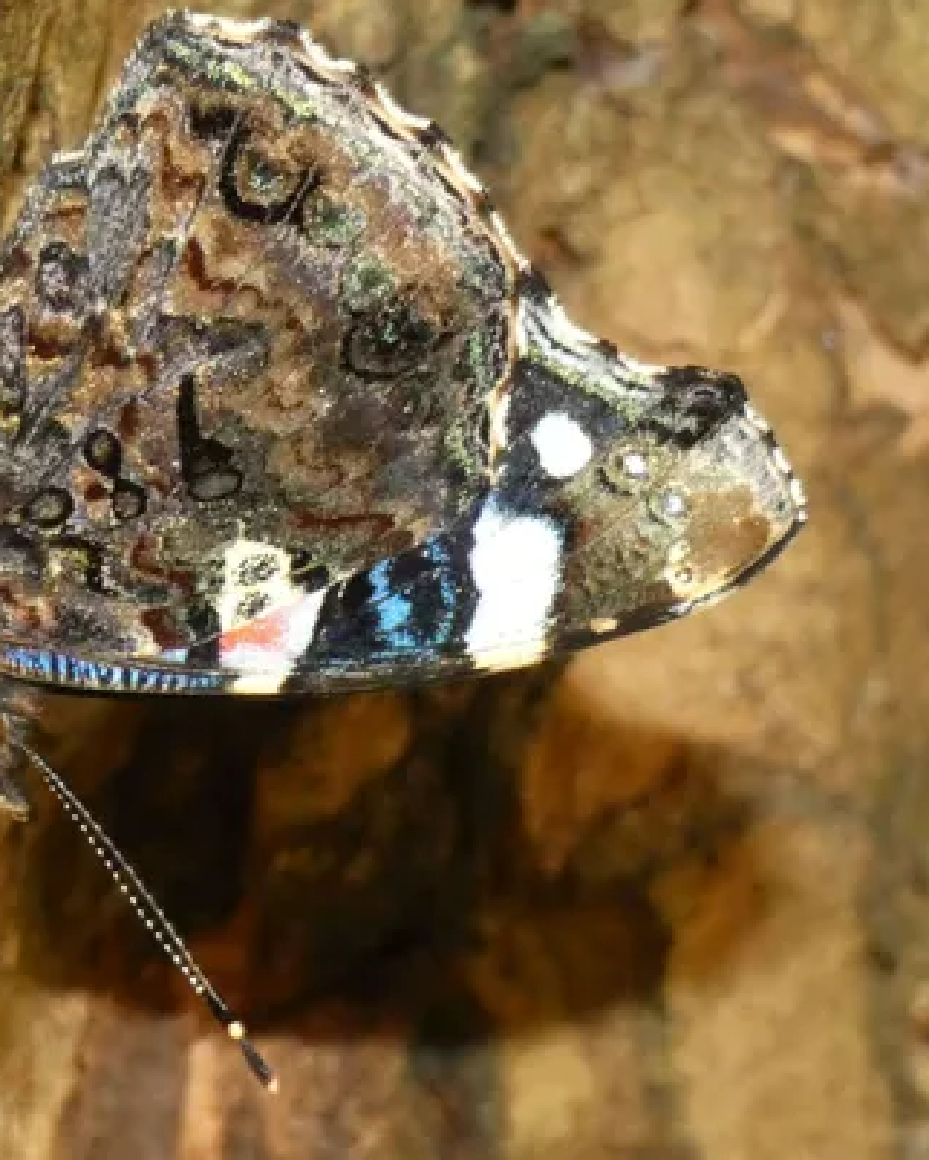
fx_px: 7040
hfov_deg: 7.5
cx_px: 234
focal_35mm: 205
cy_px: 525
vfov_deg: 9.4
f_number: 5.2
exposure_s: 1/60
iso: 800
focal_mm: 23.7
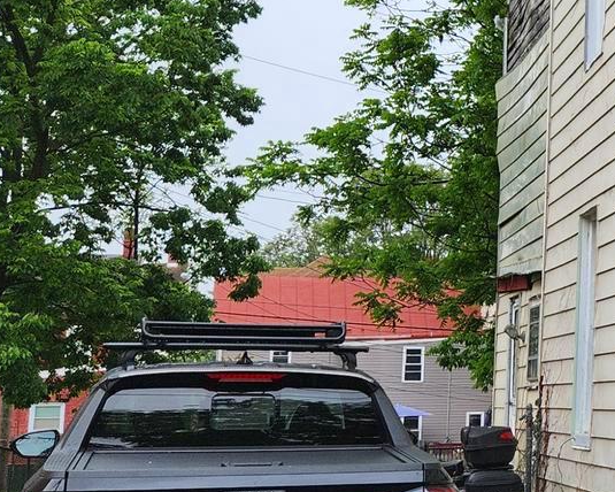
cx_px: 1017
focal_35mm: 86
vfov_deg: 17.8
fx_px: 1565
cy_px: 176
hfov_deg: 18.6
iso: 20
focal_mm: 5.4
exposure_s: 1/411
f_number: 1.8
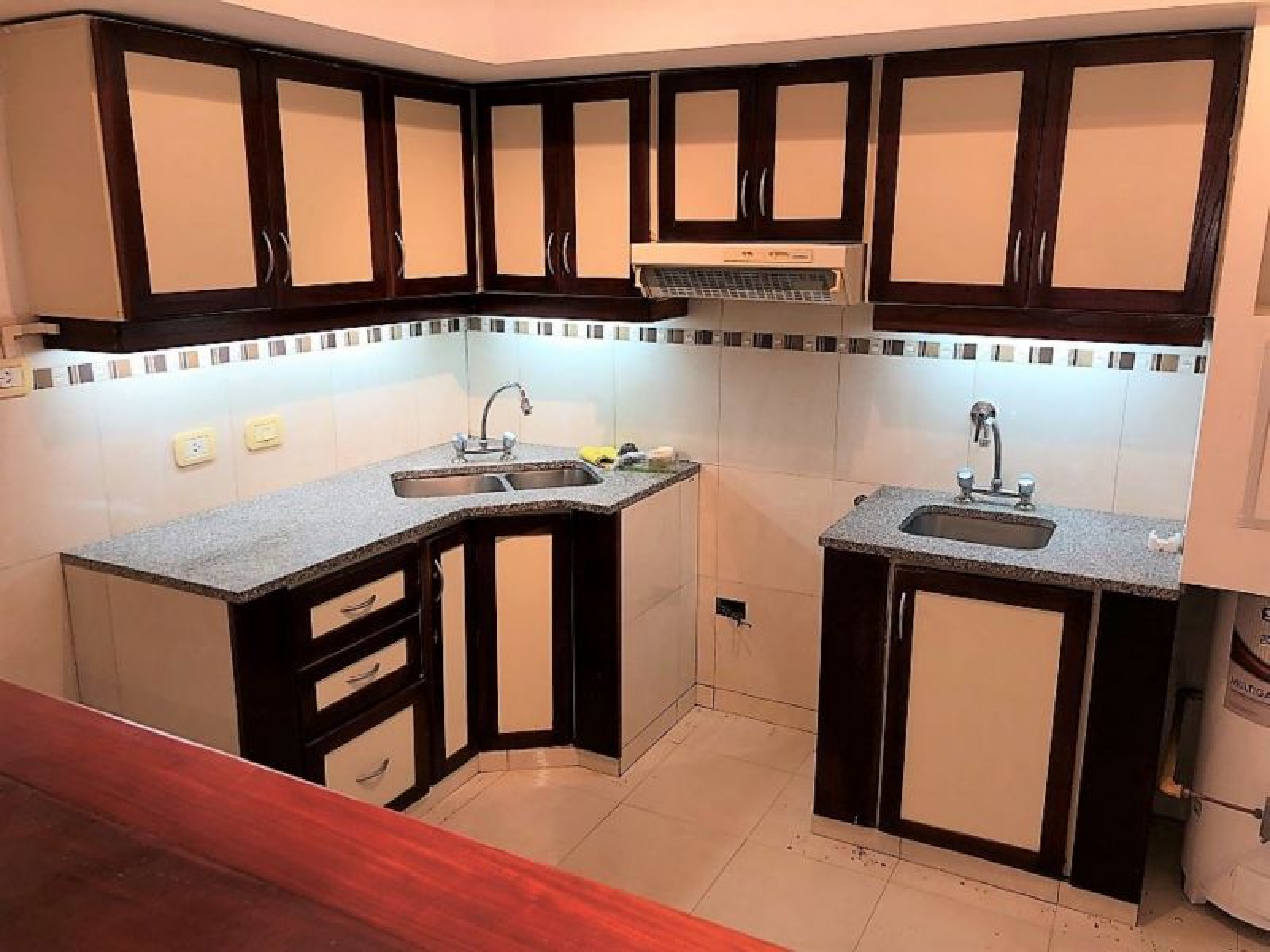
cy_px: 476
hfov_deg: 63.4
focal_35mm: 28
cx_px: 635
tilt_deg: -13.7
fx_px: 1027
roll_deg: +0.4
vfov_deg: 49.7
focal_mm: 4
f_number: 1.8
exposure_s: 1/15
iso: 25
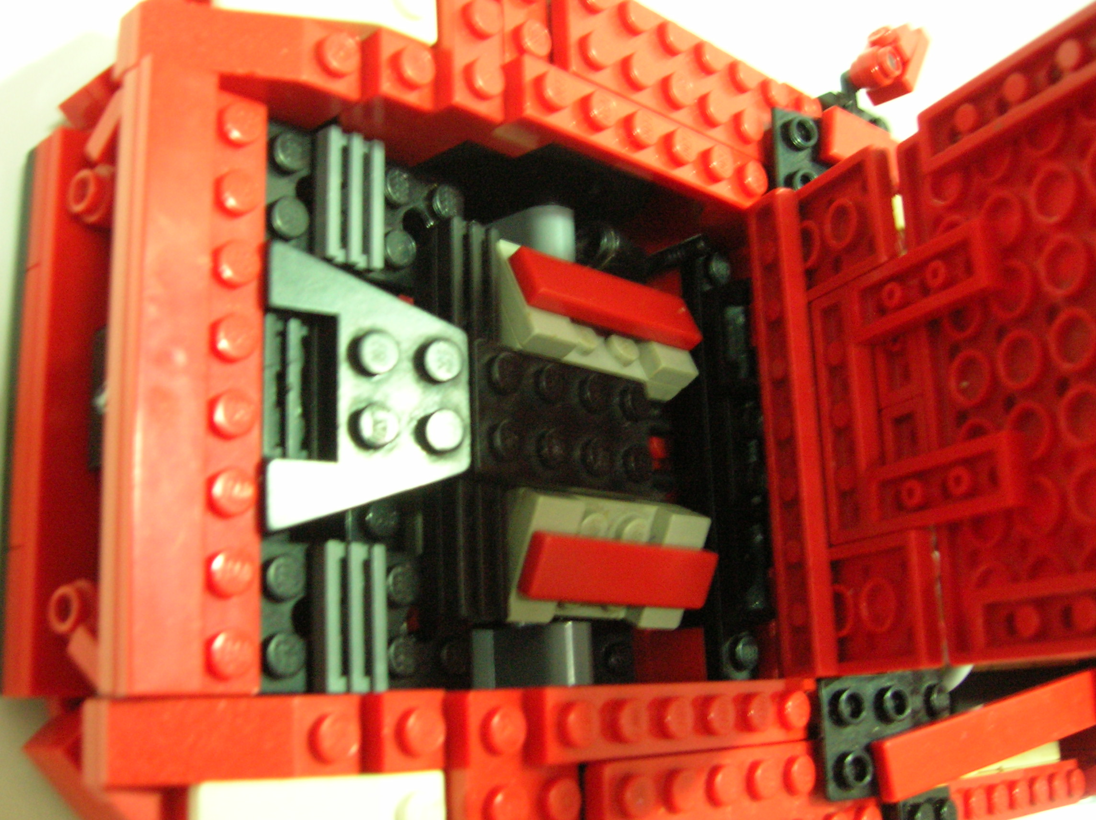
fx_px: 1202
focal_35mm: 38
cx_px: 548
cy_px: 410
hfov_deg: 49.0
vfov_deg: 37.7
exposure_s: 1/1.8
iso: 200
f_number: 3
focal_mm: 6.4
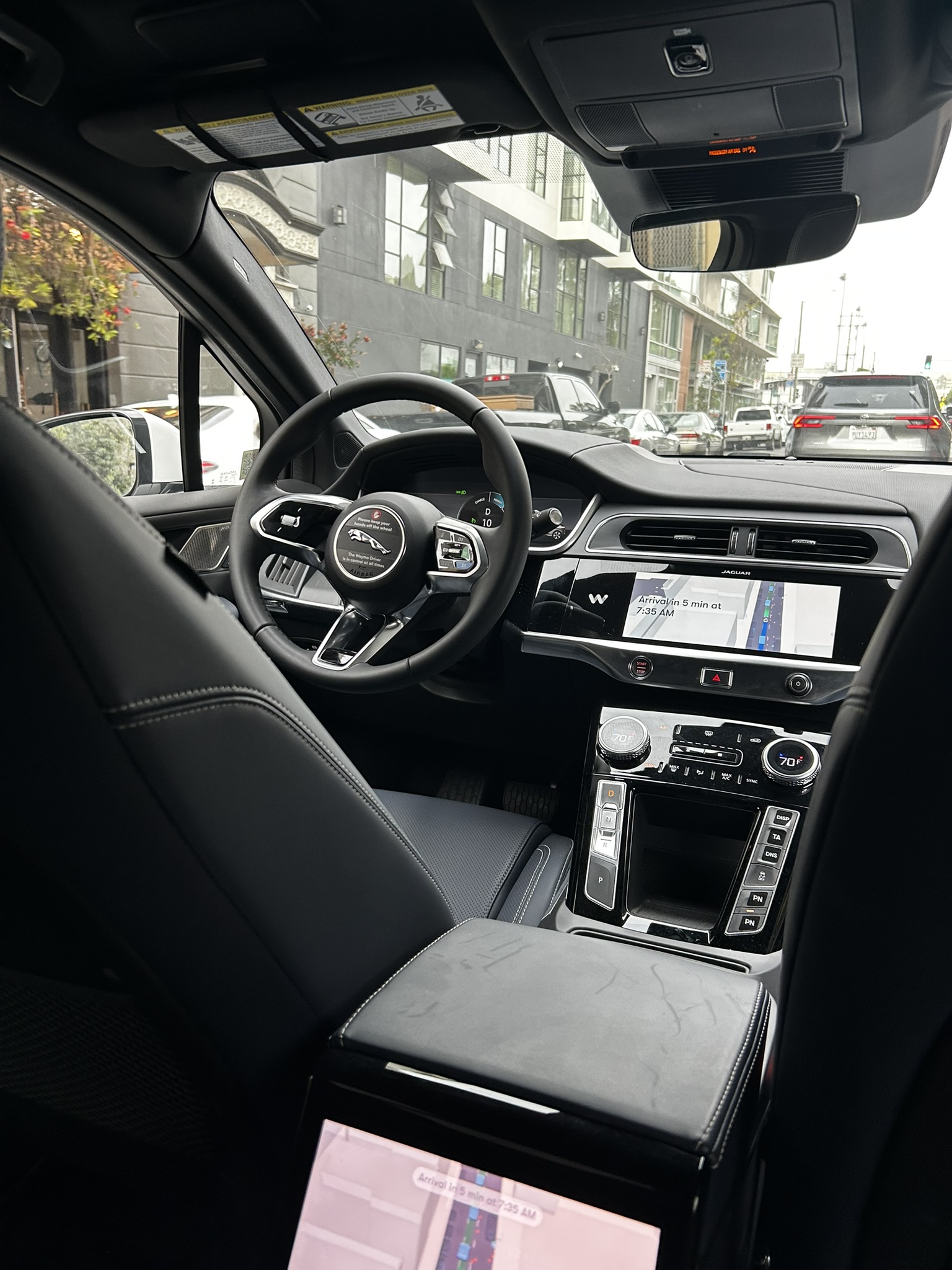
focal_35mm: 26
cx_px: 476
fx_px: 953
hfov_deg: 53.1
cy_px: 635
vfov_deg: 67.3
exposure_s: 1/120
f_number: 1.5
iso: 125
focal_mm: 5.7
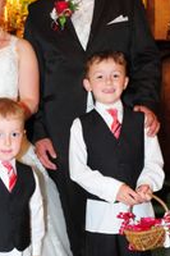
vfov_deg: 29.7
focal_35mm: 68
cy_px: 143
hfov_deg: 19.8
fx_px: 482
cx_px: 38
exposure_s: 1/60
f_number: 11
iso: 6400
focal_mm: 34
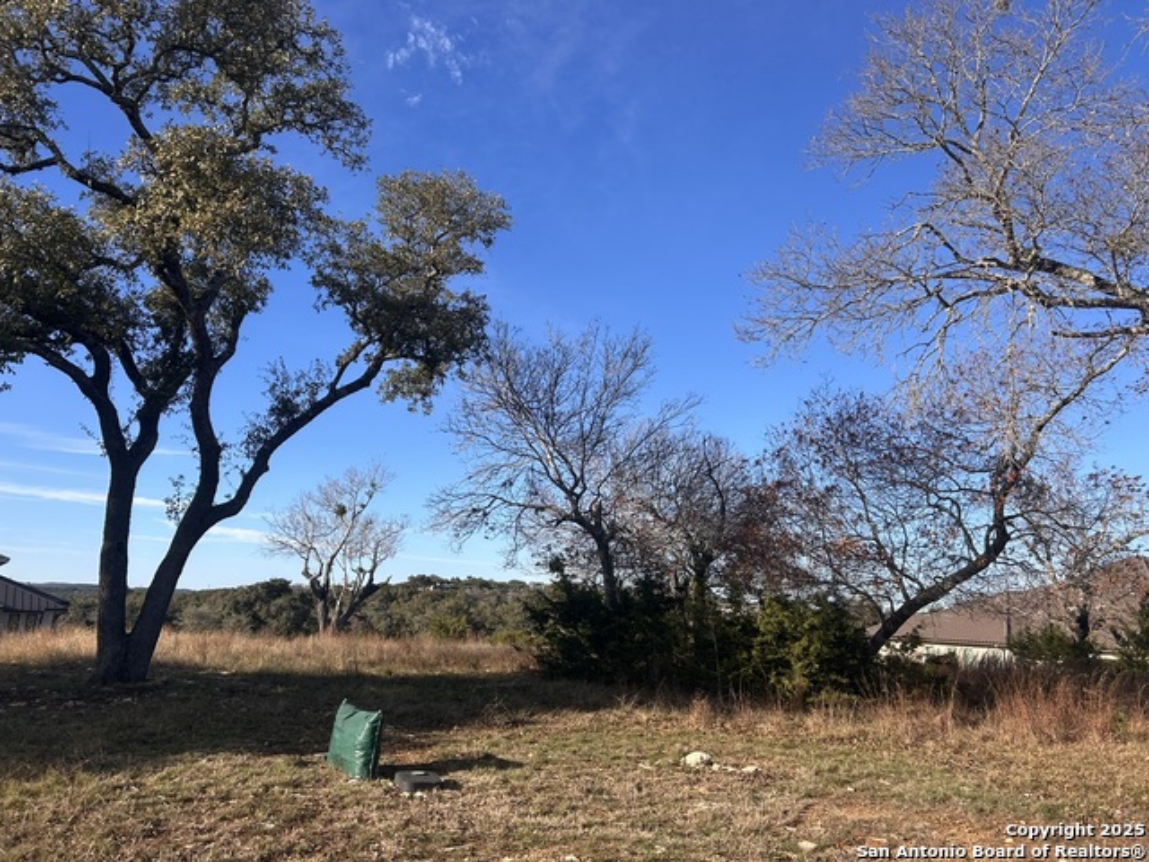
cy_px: 431
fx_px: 863
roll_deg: -2.0
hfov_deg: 67.3
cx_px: 574
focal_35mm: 26
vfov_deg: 53.1
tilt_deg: +12.3
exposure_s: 1/2571
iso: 50
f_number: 1.5
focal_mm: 5.7
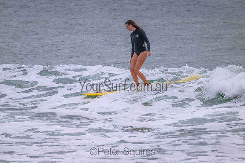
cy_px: 82
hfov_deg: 2.6
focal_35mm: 800
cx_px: 122
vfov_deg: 1.7
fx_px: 5445
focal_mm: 800
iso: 1000
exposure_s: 1/2000
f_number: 11
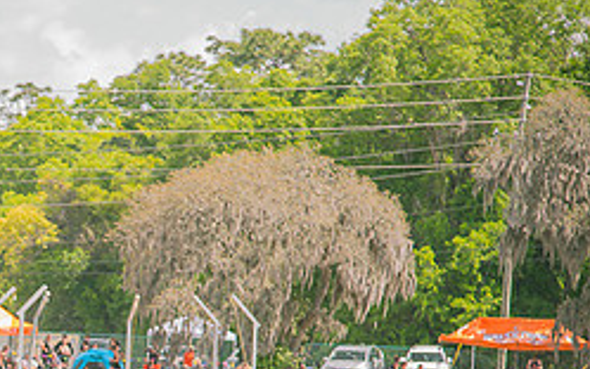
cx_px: -24
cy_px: 423
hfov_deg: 8.4
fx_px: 4006
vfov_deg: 5.3
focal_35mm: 249
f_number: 4
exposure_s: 1/200
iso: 200
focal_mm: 105
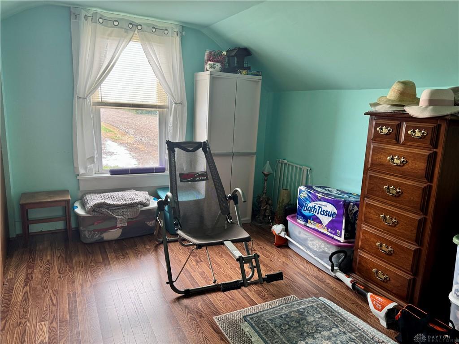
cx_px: 230
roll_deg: -2.0
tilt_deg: -11.4
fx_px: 318
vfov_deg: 56.8
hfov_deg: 71.6
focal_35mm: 24
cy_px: 172
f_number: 1.78
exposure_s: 1/121
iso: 100
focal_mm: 6.76
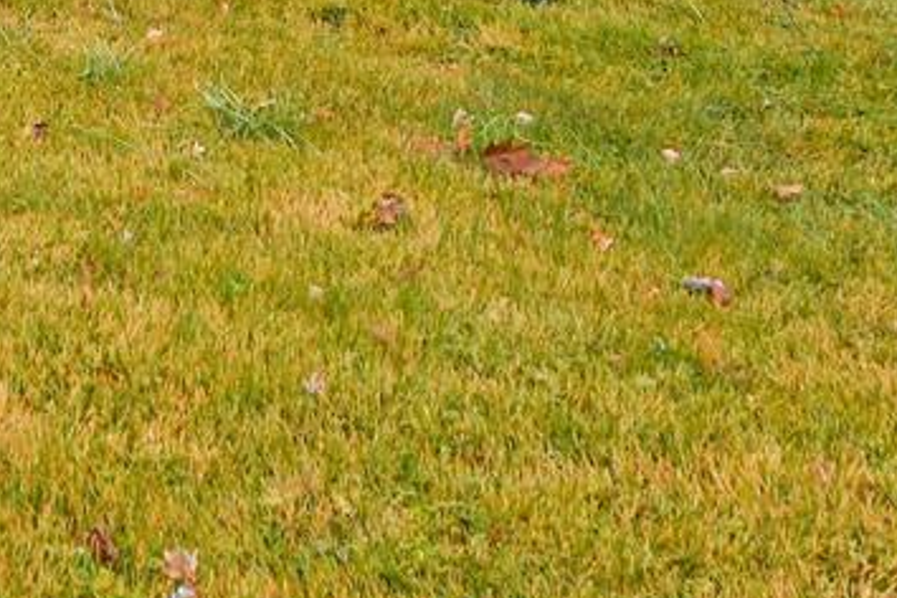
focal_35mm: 81
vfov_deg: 14.0
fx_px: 2018
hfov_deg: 21.1
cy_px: -635
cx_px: -454
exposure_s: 1/320
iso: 400
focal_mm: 14
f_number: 9
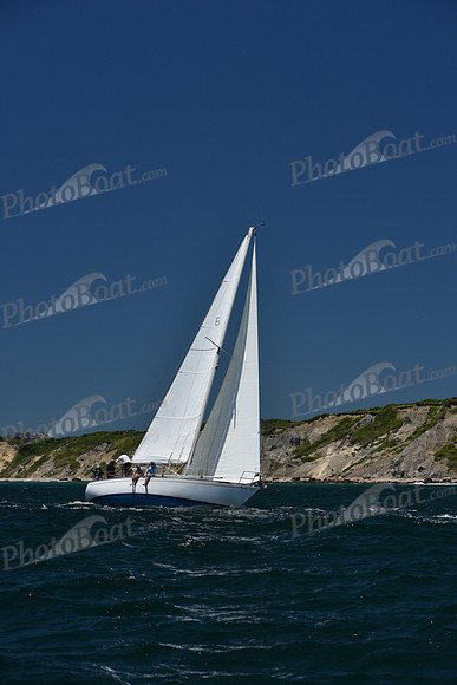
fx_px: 1751
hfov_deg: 14.9
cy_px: 342
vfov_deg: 22.1
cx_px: 228
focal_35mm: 92
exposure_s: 1/800
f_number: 8
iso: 250
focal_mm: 92
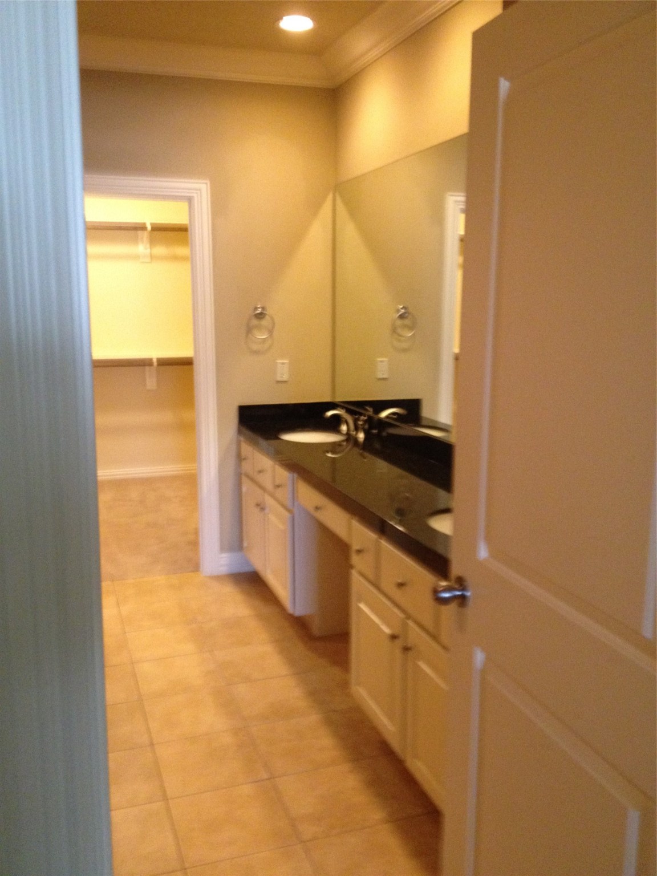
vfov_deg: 52.6
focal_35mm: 35
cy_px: 438
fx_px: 886
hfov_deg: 40.7
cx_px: 328
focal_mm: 4.28
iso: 320
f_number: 2.4
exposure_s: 1/20
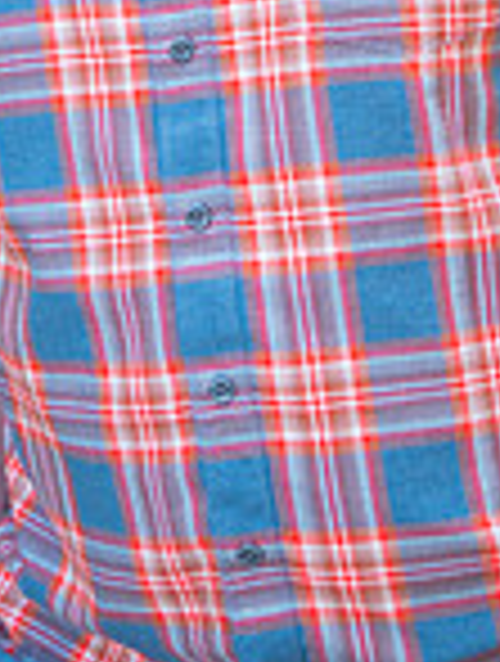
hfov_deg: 11.0
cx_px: 180
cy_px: -122
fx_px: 2589
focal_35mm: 135
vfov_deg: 14.2
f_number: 2.8
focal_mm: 46
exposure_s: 1/125
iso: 320
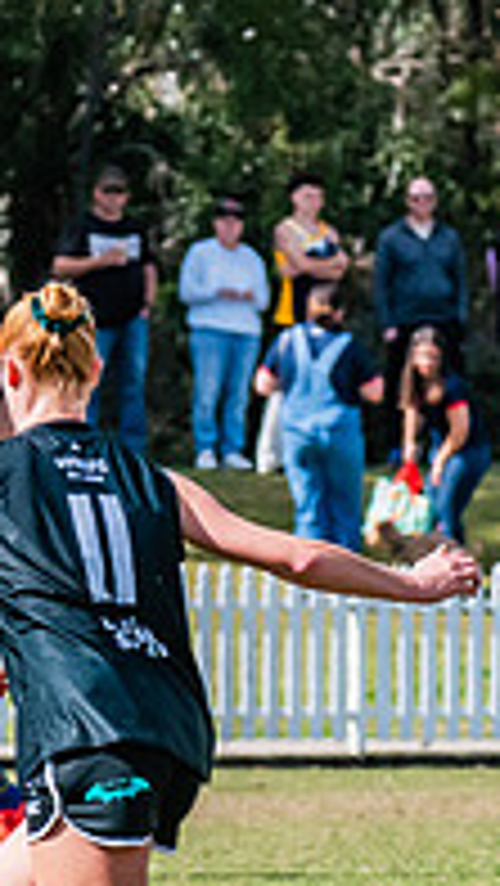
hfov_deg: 1.3
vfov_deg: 2.3
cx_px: -270
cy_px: 904
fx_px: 21962
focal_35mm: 933
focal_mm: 220
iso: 800
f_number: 11
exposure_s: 1/1250
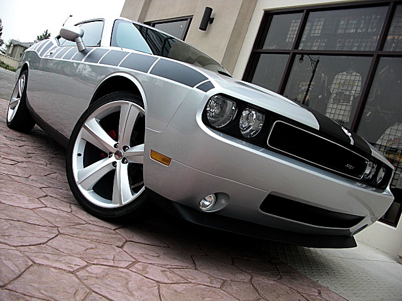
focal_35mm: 36
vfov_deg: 39.7
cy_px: 150
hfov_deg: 51.4
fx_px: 418
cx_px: 201
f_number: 2.8
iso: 50
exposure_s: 1/400
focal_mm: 6.3
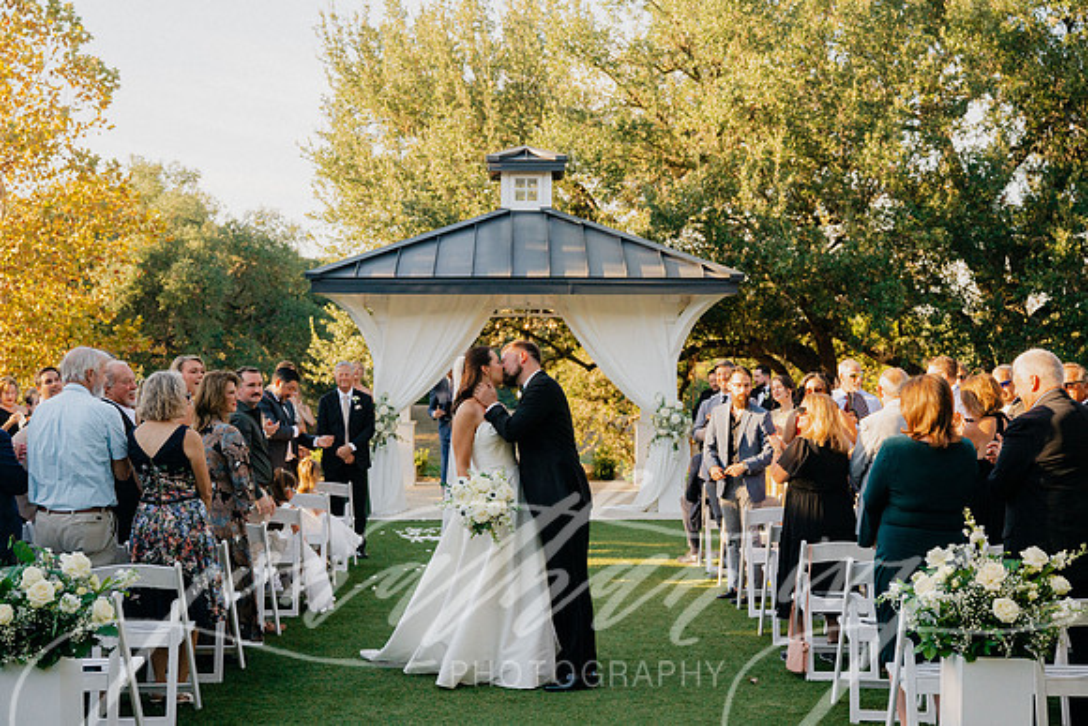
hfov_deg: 42.7
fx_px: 1390
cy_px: 363
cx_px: 544
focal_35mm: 46
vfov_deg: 29.3
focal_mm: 46
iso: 400
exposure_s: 1/1600
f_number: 4
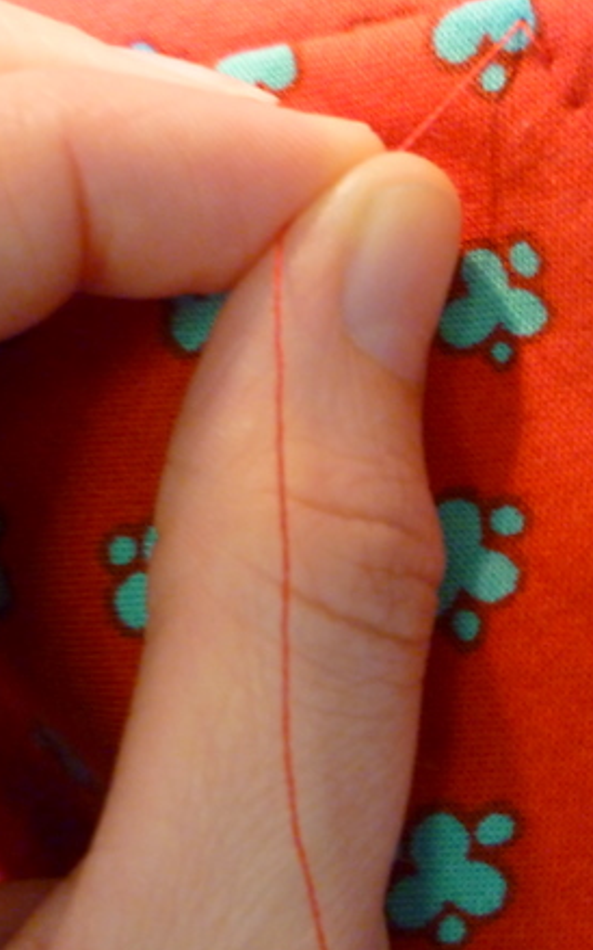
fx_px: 1087
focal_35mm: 42
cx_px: 621
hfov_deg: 28.3
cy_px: 478
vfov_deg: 47.2
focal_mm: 5.2
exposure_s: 1/25
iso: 400
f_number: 3.3
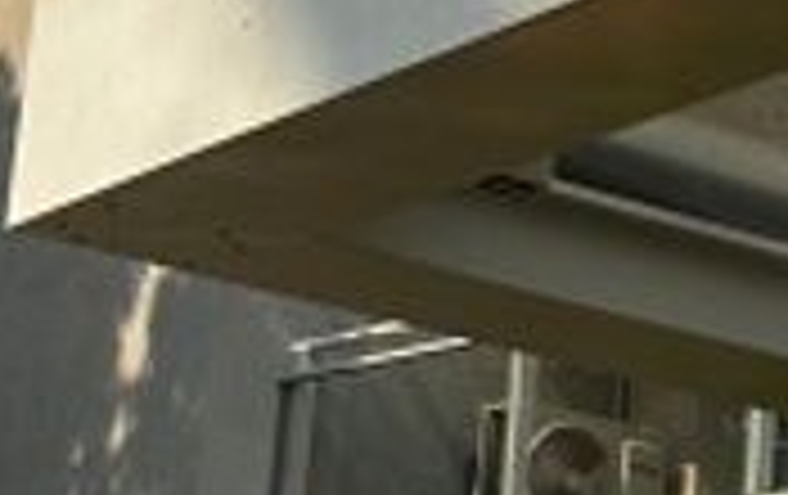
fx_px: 2495
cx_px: 1472
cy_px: 450
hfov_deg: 15.2
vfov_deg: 11.3
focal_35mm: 116
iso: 80
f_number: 1.78
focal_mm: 6.86
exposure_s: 1/3717
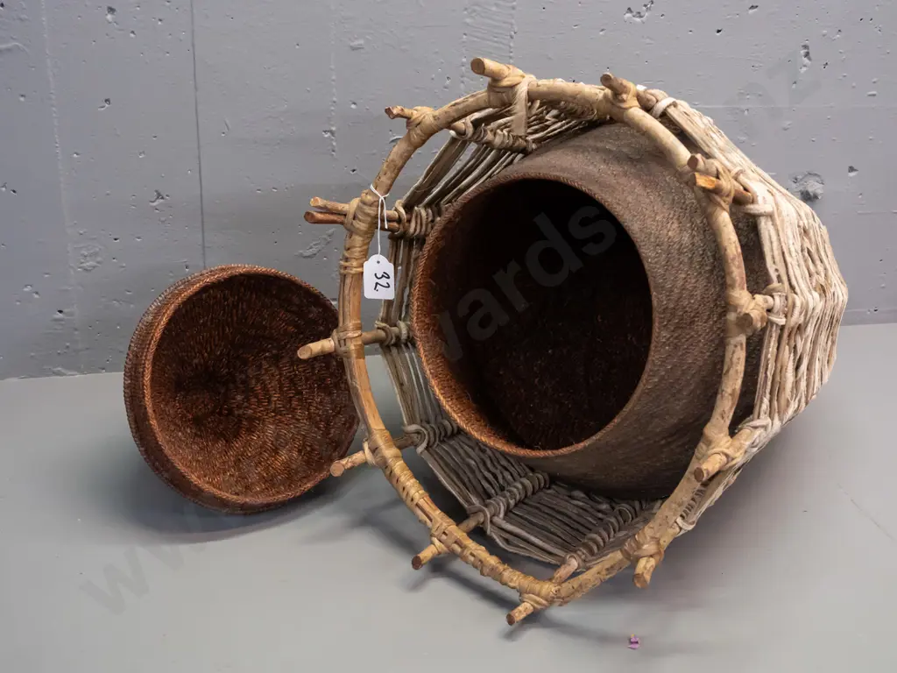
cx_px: 448
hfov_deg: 46.8
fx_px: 1037
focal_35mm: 40
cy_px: 336
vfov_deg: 36.0
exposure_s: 1/125
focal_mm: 20
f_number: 5
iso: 3200
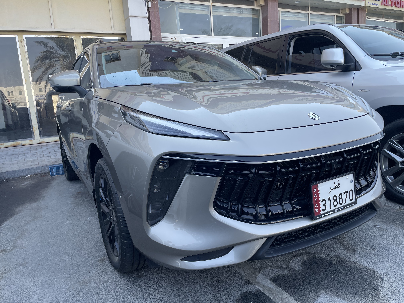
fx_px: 303
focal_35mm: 26
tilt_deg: -10.8
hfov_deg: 67.3
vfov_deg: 53.1
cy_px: 152
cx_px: 202
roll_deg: +3.7
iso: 32
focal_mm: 4.2
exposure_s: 1/569
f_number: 1.6
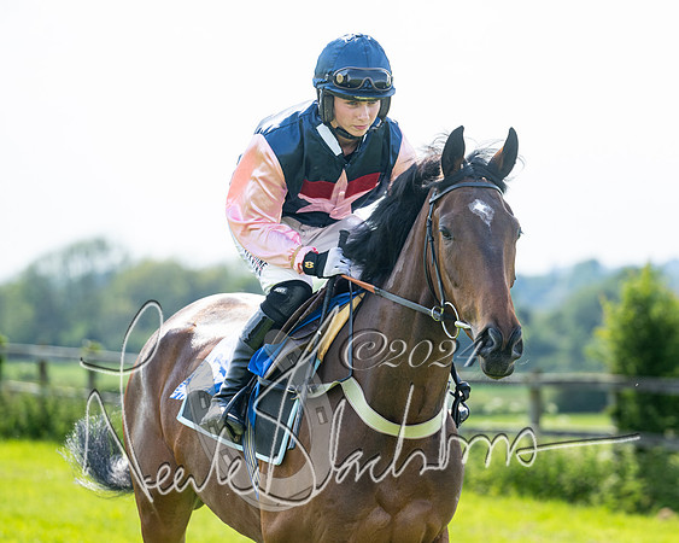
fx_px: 5226
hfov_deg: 7.4
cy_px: 258
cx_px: 447
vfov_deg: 5.9
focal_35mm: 260
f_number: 5
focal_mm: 200
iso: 200
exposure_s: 1/640
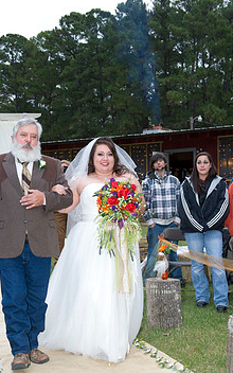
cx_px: 94
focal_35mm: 65
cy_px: 236
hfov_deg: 20.0
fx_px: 660
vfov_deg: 31.4
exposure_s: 1/160
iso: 800
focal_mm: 50
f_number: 8
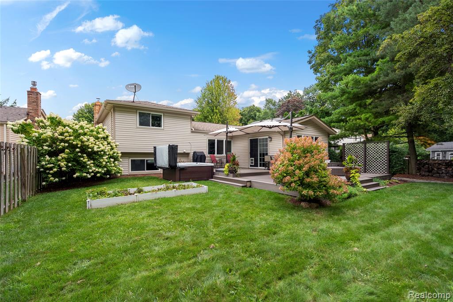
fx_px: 201
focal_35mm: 16
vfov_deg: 73.8
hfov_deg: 96.7
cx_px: 226
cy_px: 151
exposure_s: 1/40
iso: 100
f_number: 4
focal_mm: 16
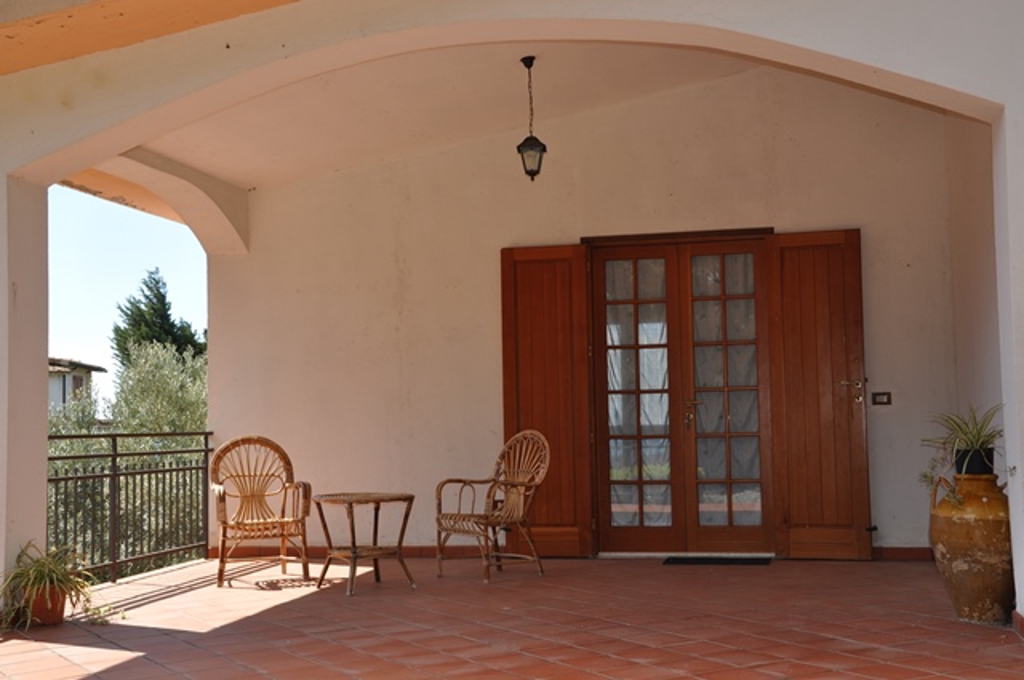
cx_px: 512
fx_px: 1278
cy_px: 340
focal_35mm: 45
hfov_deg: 43.7
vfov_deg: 29.8
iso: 200
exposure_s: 1/200
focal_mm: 30
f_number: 10
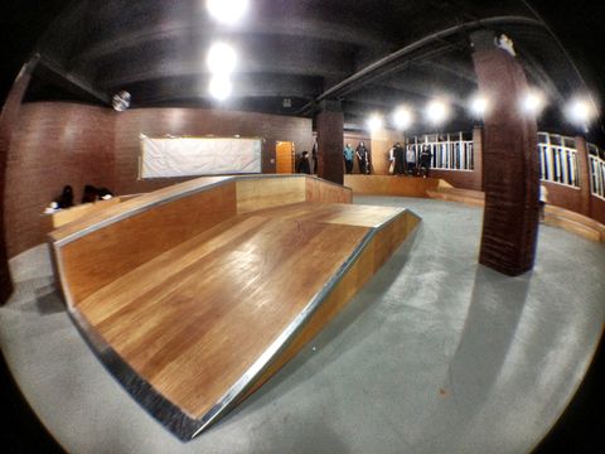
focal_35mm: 35
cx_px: 302
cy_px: 227
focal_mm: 4.28
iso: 160
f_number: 2.4
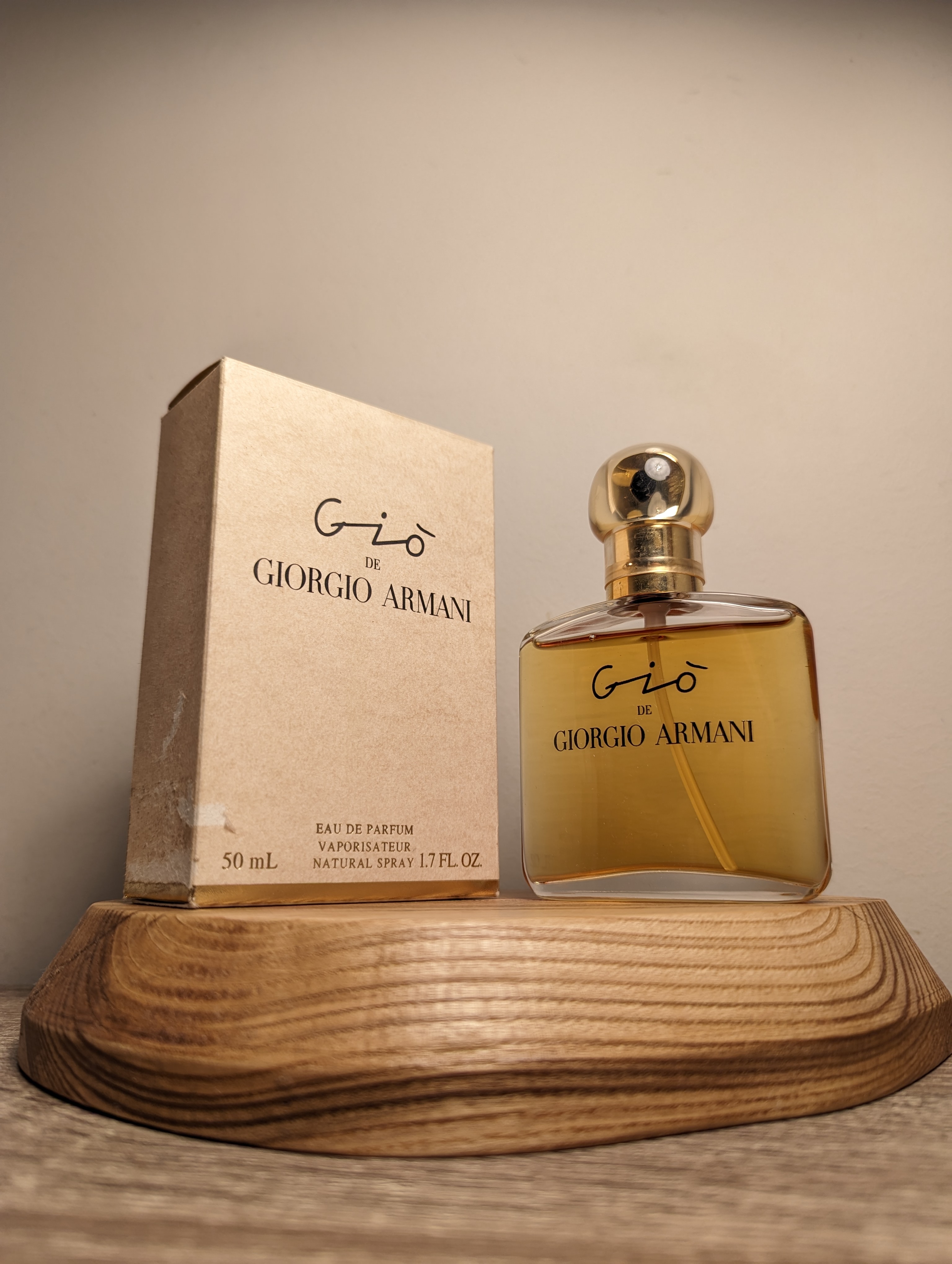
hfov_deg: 56.9
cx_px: 476
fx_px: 878
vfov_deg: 71.5
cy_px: 632
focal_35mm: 24
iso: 60
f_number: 1.85
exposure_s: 1/90
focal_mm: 6.81
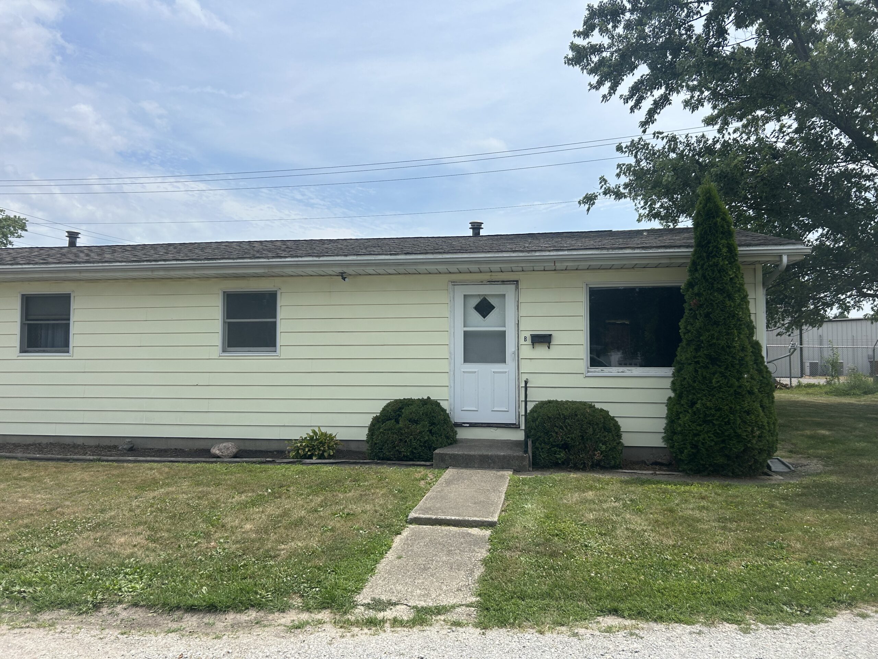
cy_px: 330
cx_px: 439
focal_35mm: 26
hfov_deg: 67.3
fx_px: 659
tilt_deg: +1.5
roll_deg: +0.6
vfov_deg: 53.1
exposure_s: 1/5587
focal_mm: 5.7
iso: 50
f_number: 1.5
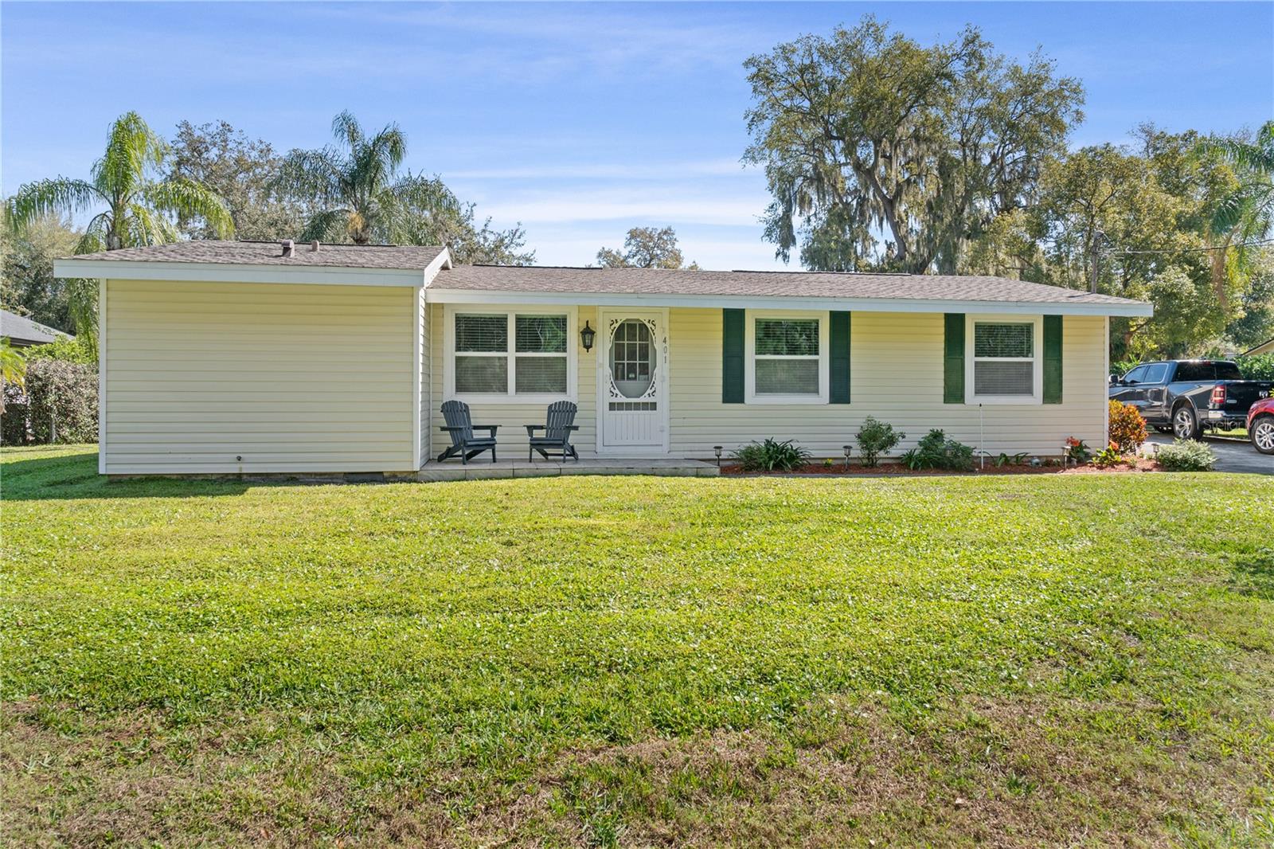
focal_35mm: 24
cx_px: 637
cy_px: 424
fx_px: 849
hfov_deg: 73.8
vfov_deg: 53.1
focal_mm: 16
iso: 400
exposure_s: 1/160
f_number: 8
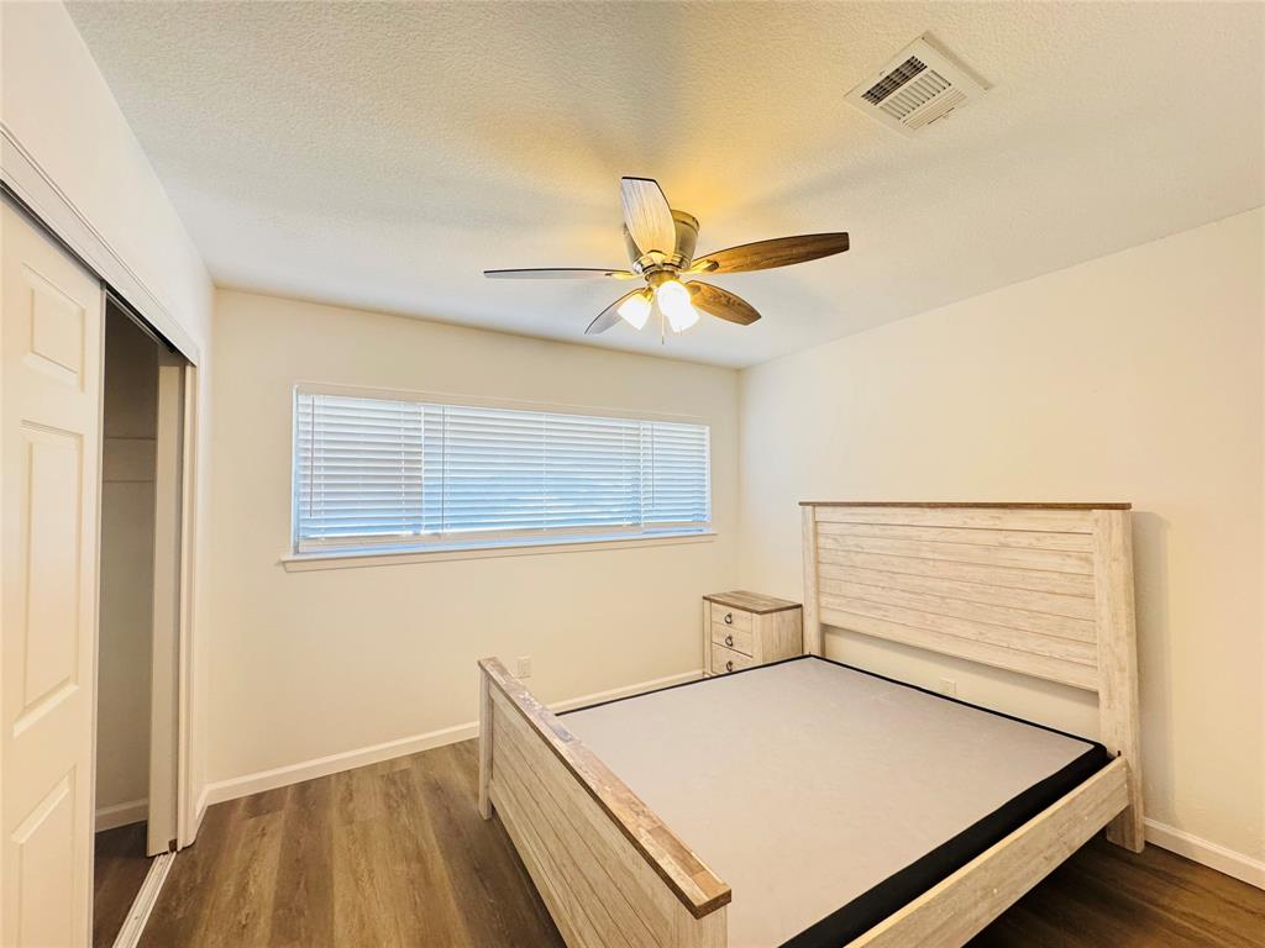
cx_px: 632
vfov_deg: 85.7
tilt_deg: +2.9
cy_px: 474
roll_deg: +0.6
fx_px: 512
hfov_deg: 102.1
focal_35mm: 14
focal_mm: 2.22
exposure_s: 1/60
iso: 250
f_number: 2.2
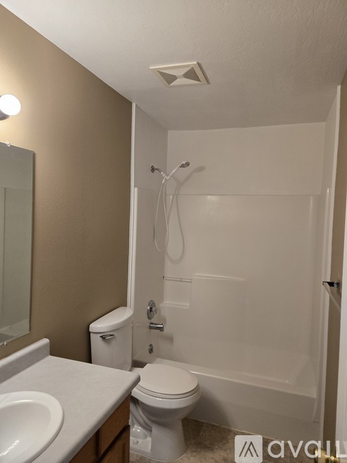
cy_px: 232
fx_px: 308
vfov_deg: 73.9
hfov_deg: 58.9
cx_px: 174
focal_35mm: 23
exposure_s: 1/120
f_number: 1.8
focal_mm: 5.4
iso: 320
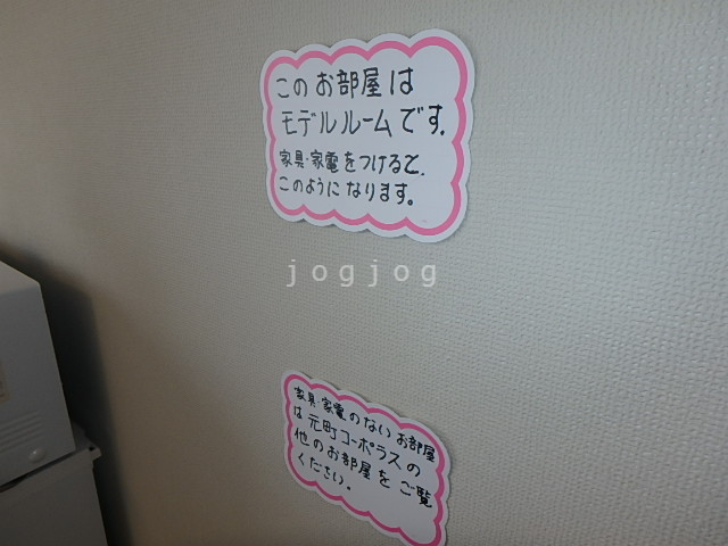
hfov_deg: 79.0
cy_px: 273
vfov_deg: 63.4
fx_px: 442
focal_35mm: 21
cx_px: 364
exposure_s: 1/40
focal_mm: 3.7
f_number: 3.5
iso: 125
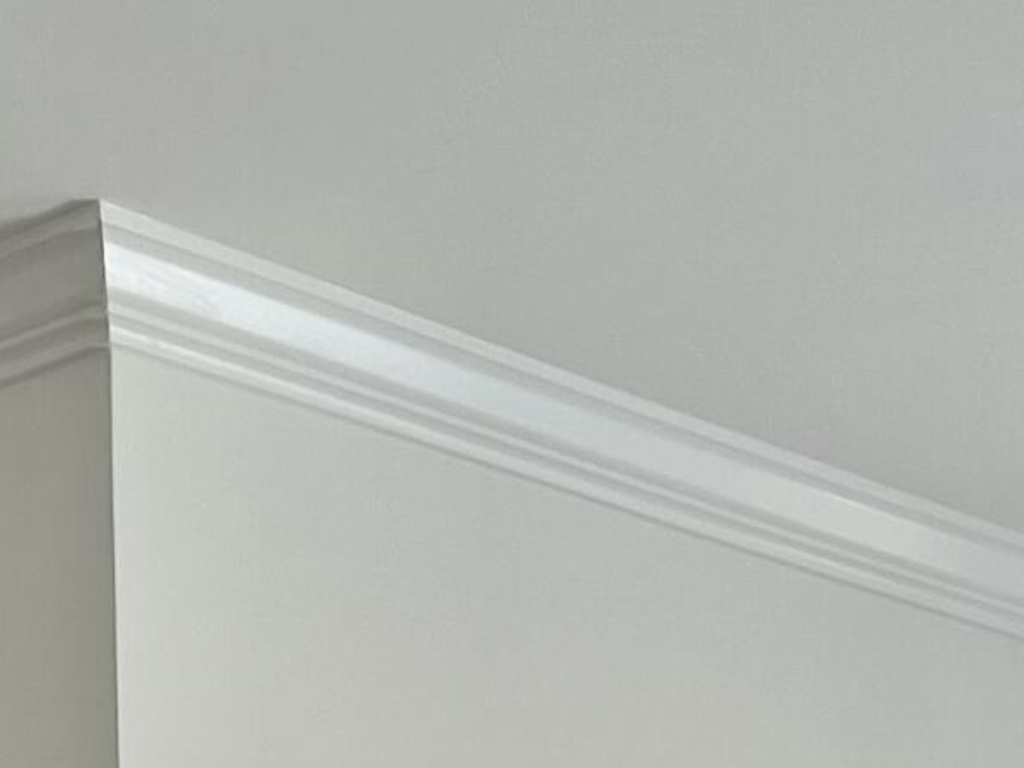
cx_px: 601
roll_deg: +0.5
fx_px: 3904
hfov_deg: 14.9
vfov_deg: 9.9
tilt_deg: -2.9
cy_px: 1812
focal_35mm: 132
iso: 50
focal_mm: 5.7
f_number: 1.5
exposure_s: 1/242
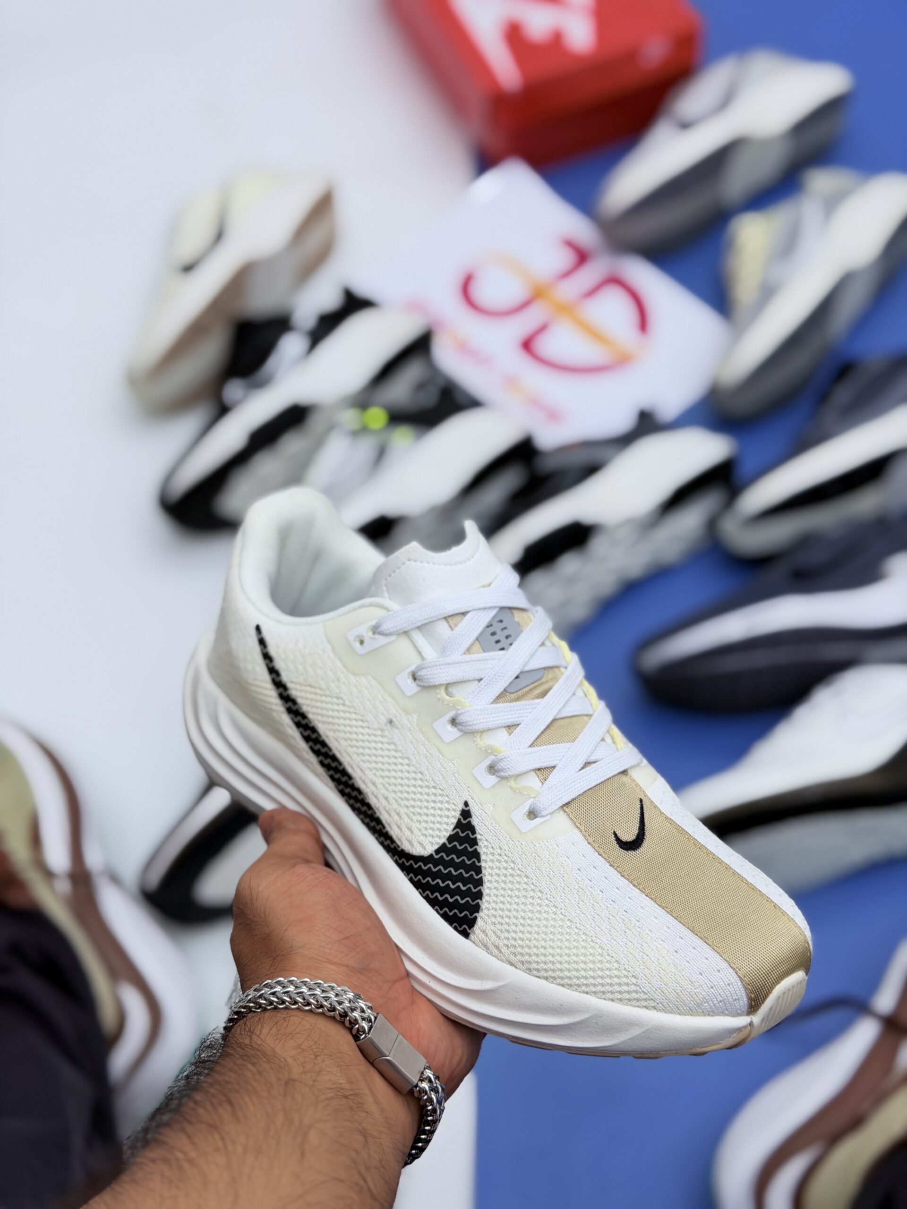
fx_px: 1677
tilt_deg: -53.7
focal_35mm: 48
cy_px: 604
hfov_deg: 30.3
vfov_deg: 39.7
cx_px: 454
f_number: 1.78
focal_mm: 6.76
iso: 64
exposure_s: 1/463
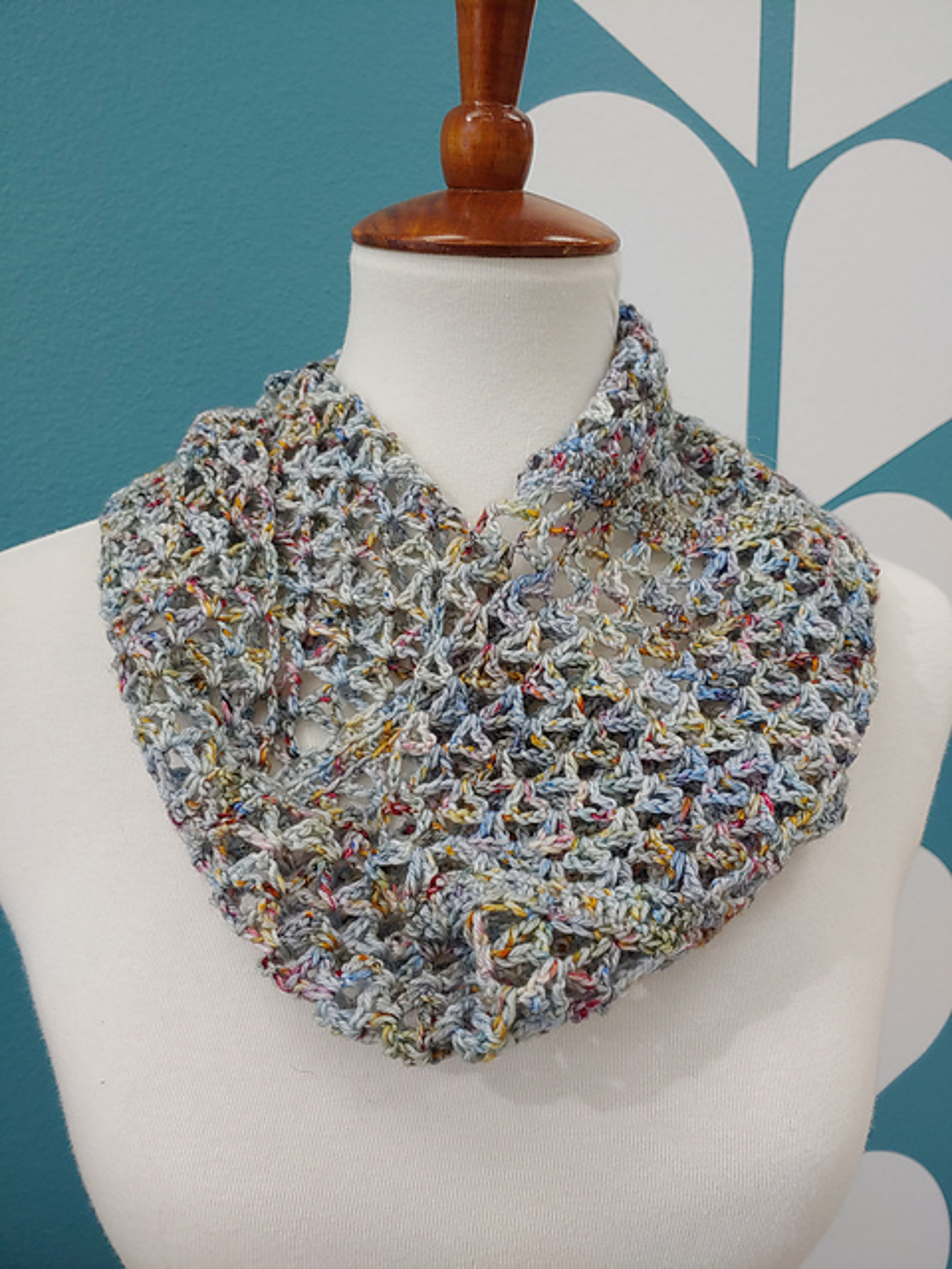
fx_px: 917
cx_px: 476
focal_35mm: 25
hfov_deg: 54.9
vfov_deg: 69.4
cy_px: 634
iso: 100
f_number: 1.5
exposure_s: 1/120
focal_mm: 4.23
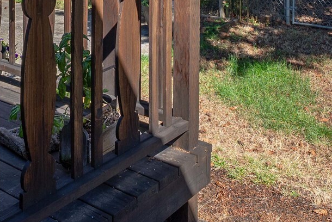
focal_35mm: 50
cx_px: 151
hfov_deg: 39.5
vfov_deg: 23.5
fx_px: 462
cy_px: -77
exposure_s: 1/200
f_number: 7.1
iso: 80
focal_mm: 18
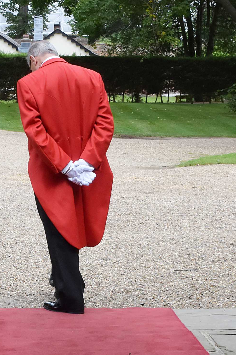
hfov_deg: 19.2
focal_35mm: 71
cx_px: 98
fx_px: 699
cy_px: 170
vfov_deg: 28.5
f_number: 13
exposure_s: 1/320
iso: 800
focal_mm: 28
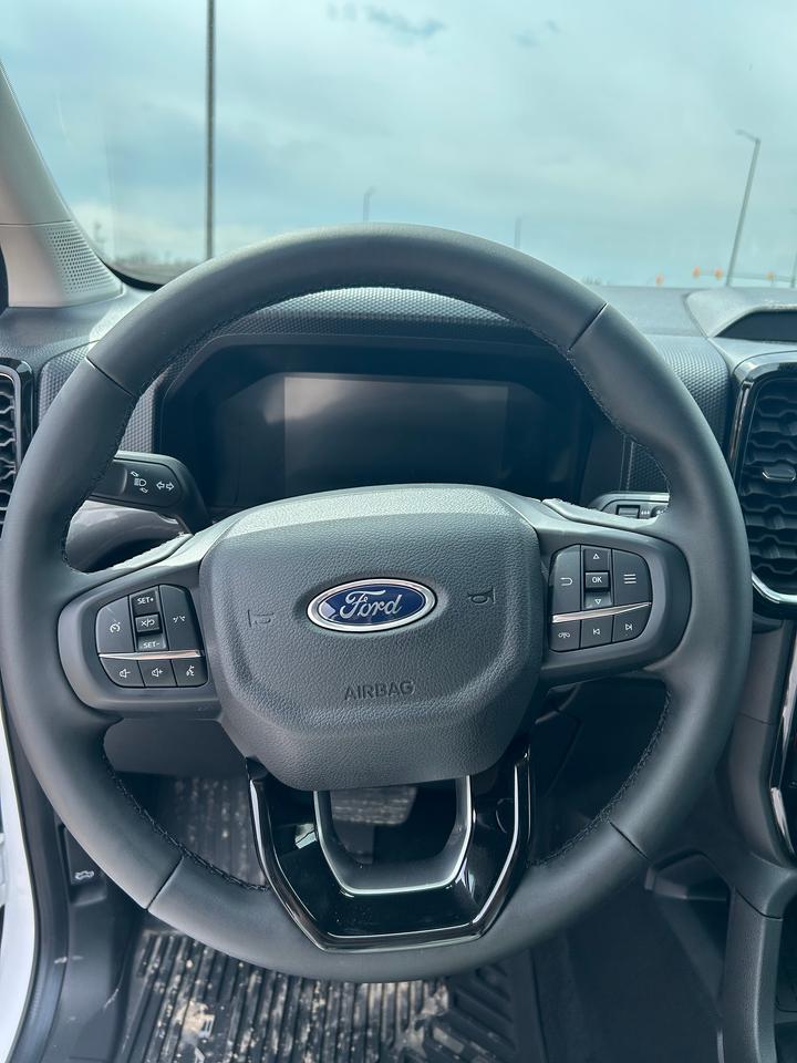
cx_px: 398
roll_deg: -4.4
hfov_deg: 53.1
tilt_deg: -16.6
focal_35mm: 26
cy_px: 532
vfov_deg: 67.3
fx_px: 798
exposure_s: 1/1112
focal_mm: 5.7
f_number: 1.5
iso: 50
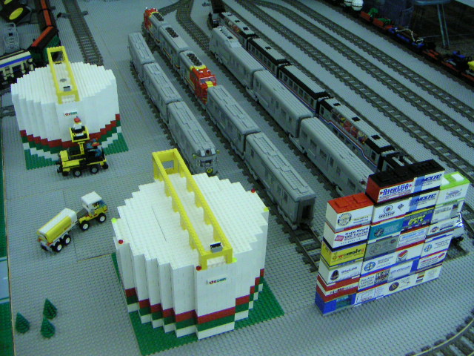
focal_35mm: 37
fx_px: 507
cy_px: 178
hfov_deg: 50.1
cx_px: 237
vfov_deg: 38.7
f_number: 2.8
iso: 400
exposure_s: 1/60
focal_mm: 4.8
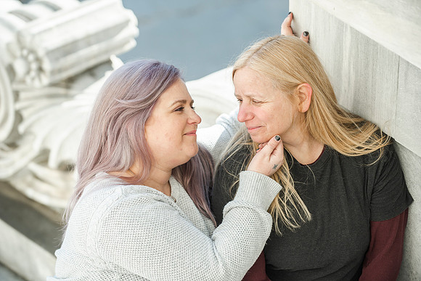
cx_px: 210
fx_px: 1462
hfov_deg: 16.4
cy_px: 140
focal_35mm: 125
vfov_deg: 11.0
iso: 400
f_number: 4
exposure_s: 1/1000
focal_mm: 125
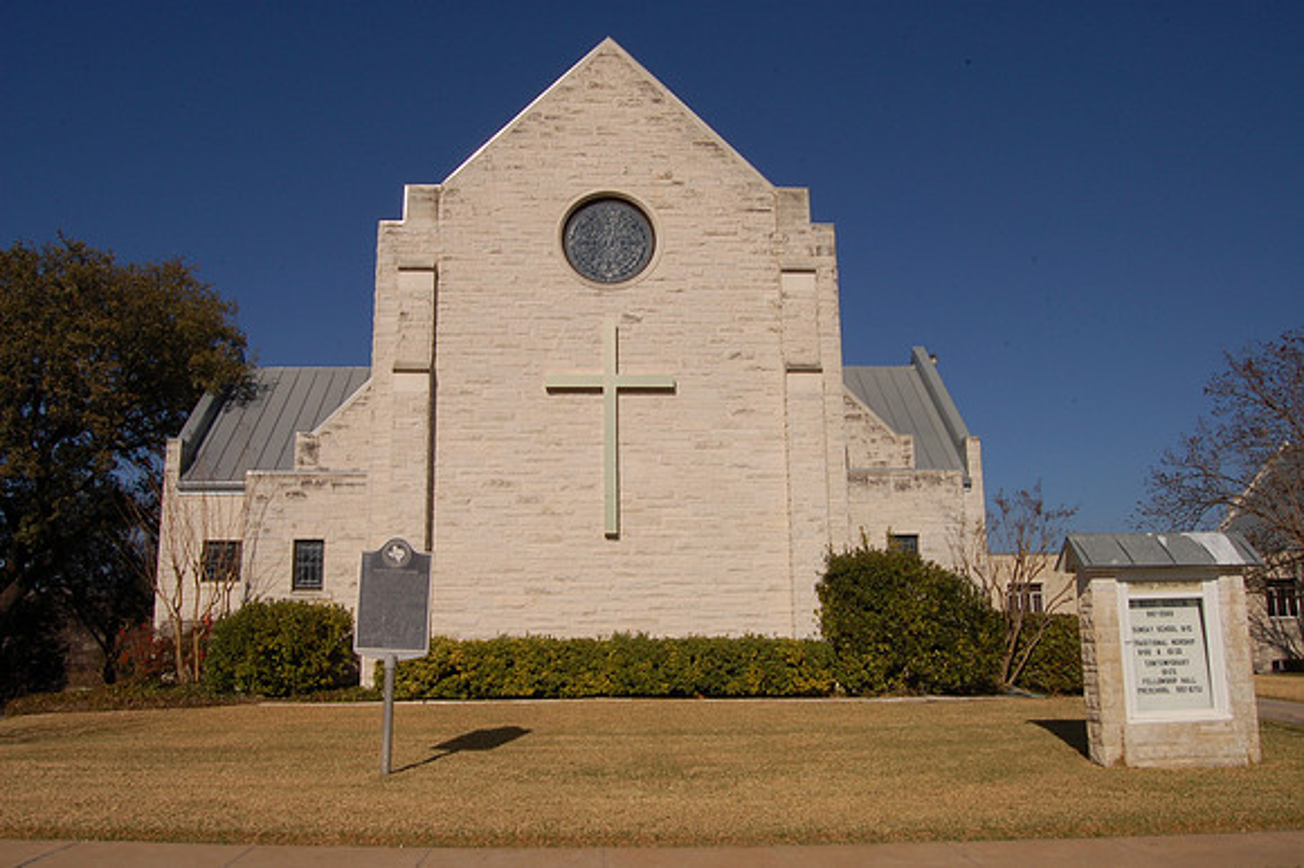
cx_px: 652
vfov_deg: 47.9
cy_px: 434
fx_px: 977
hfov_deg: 67.4
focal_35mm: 27
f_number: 22
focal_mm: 18
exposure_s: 1/160
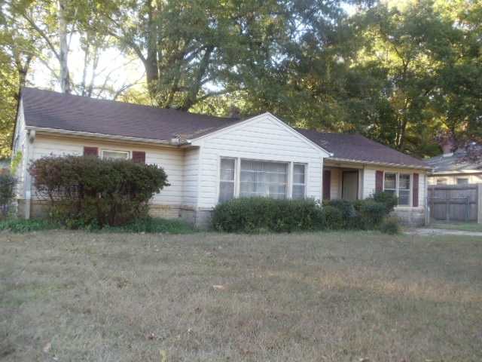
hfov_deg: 42.9
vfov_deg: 32.9
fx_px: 613
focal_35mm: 44
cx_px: 241
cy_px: 181
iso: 200
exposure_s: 1/50
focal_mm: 6
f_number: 3.5
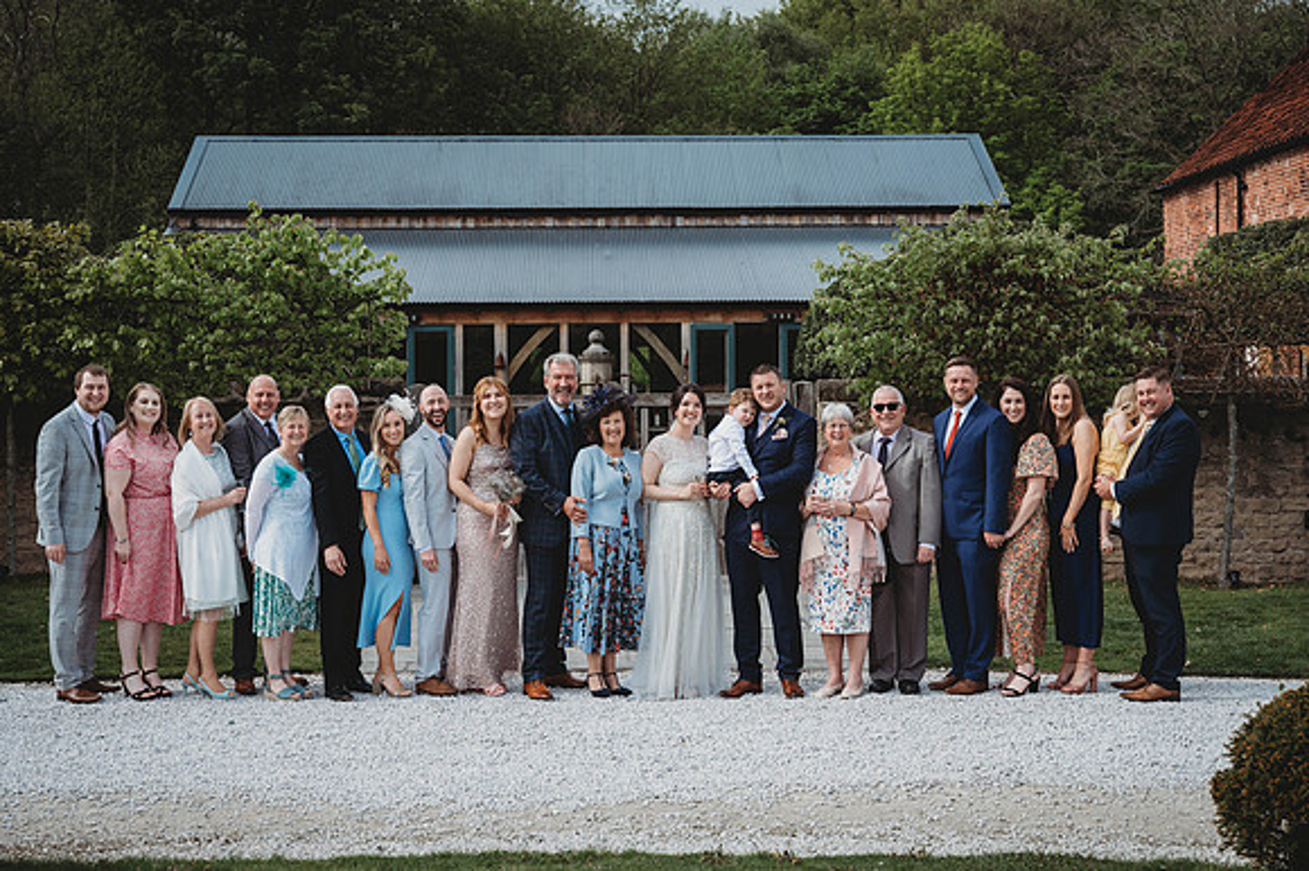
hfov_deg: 37.5
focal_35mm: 53
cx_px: 654
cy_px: 436
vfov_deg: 25.5
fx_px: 1926
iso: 100
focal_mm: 53
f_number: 4.5
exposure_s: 1/640
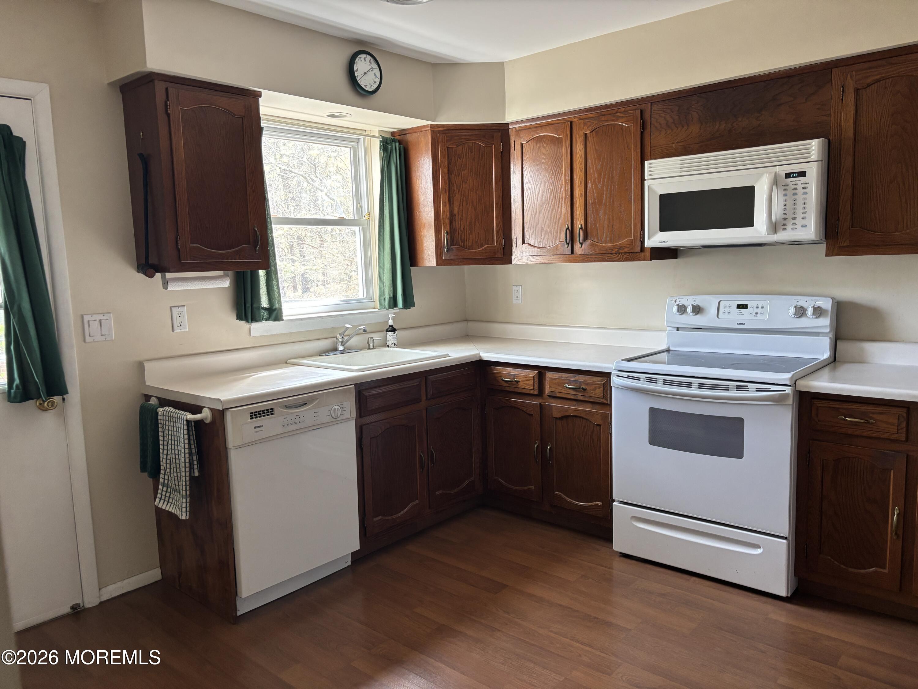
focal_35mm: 26
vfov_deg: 53.1
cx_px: 459
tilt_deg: -7.1
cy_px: 344
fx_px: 690
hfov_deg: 67.3
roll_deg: +1.3
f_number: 1.6
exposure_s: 1/60
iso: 160
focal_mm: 5.96
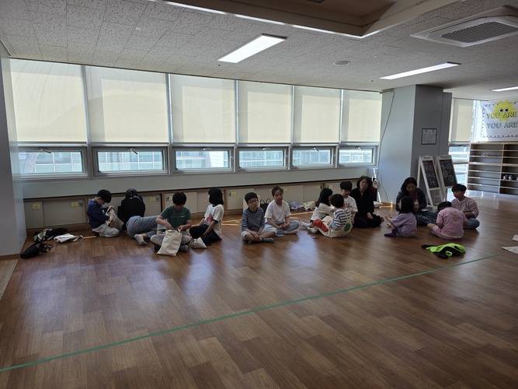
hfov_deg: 73.9
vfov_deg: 58.9
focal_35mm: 23
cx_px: 259
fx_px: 344
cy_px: 194
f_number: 1.7
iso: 20
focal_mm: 6.3
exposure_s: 1/120
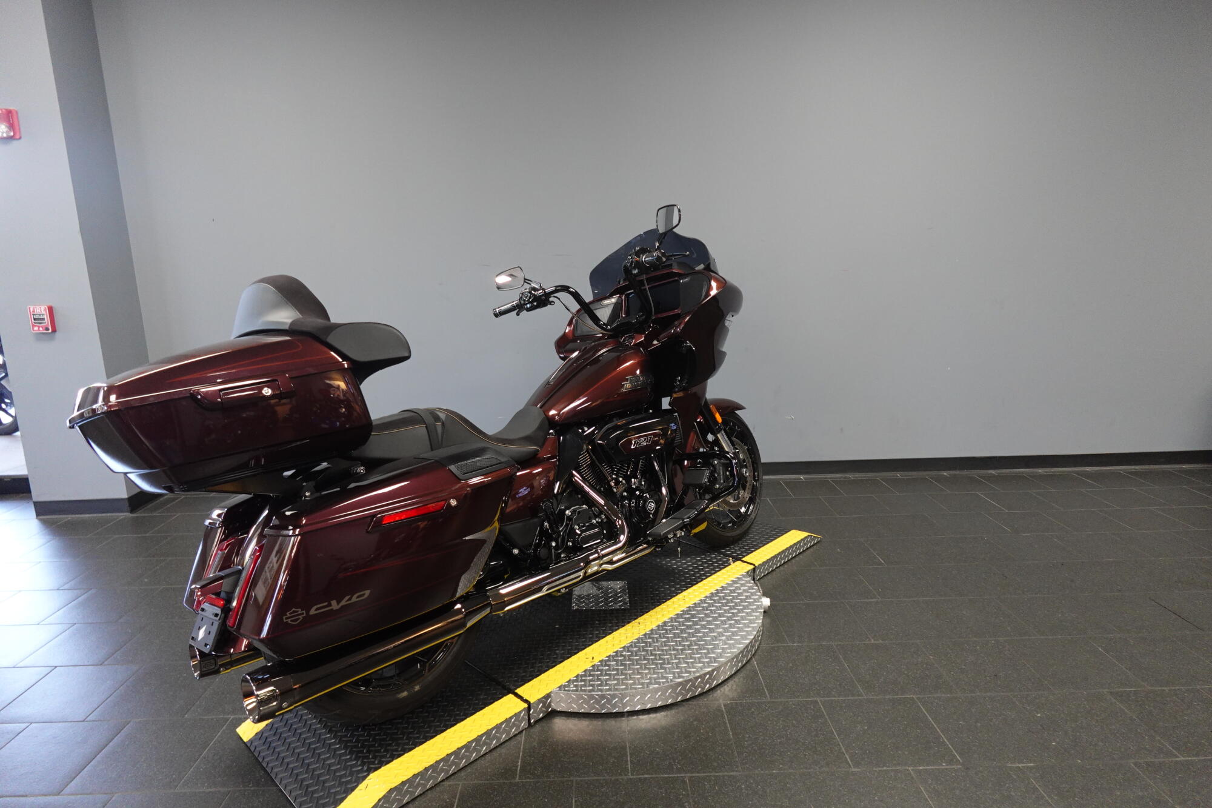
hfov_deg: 84.0
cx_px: 606
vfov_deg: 61.9
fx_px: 673
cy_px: 404
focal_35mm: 20
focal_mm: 7.6
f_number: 2
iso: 640
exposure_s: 1/80
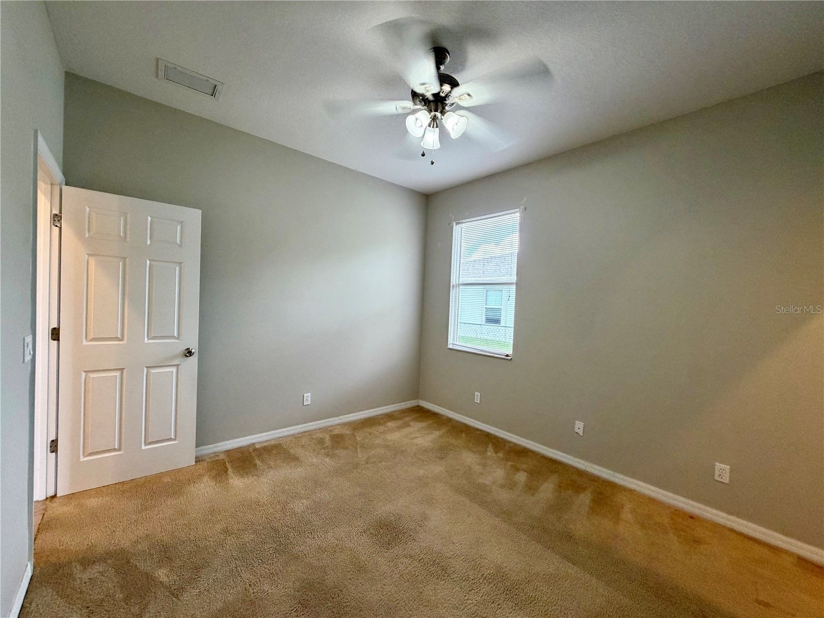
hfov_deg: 102.1
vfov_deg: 85.7
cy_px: 309
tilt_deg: -1.1
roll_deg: -1.7
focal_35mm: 14
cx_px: 412
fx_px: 333
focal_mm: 2.22
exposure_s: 1/60
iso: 200
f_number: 2.2
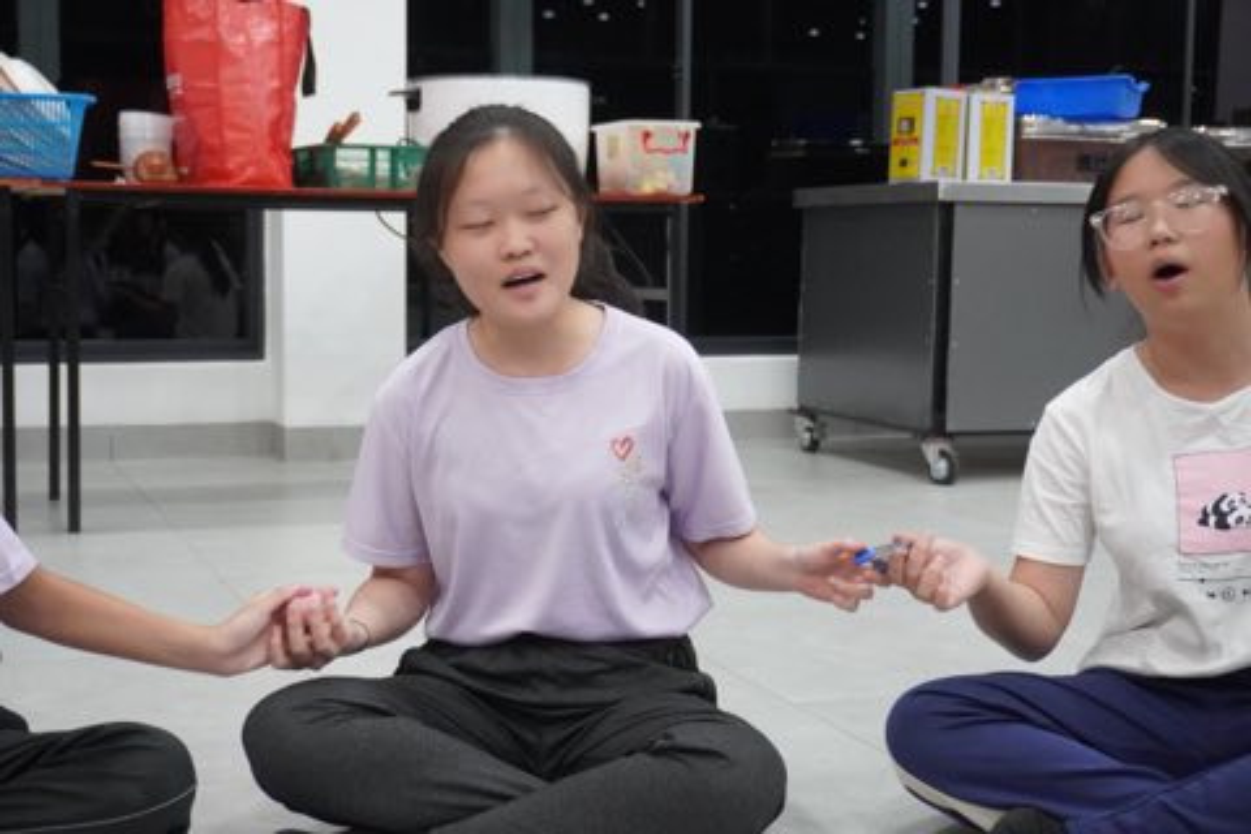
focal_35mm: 51
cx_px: 626
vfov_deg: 26.5
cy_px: 417
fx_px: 1772
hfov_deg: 38.9
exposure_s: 1/160
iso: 5000
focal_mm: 34
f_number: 5
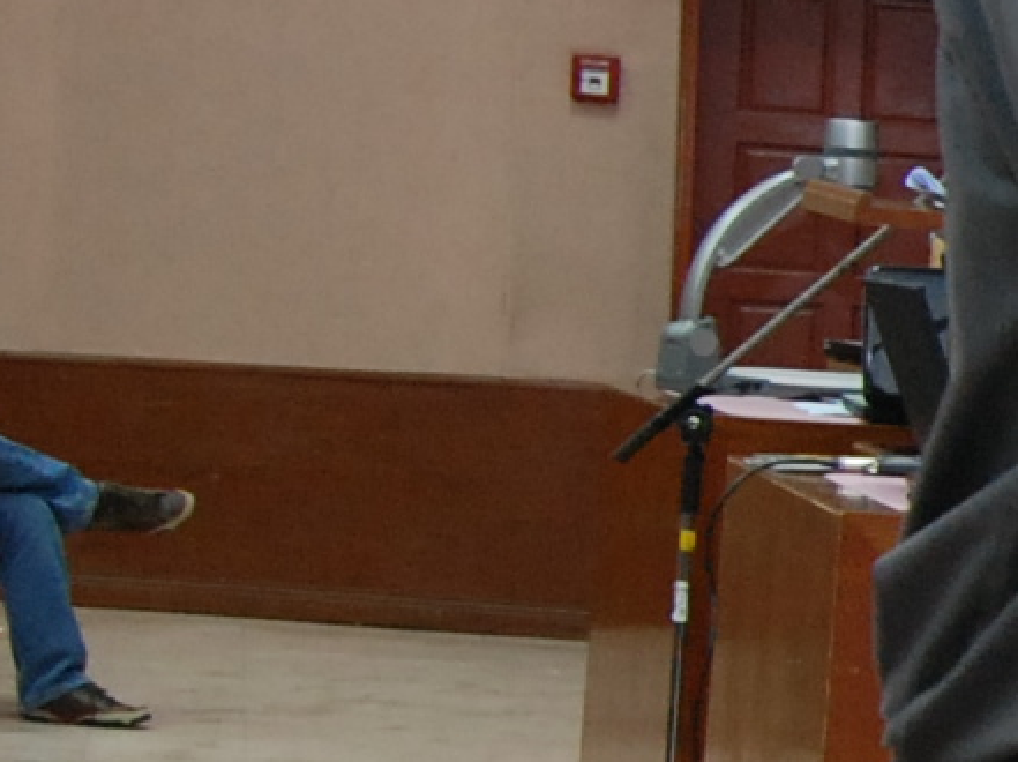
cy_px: 580
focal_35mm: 133
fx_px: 3908
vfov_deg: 11.1
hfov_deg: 12.3
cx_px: 2320
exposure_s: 1/60
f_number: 4.5
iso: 640
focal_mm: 14
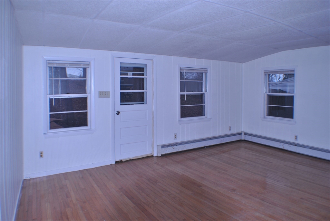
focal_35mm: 36
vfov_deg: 37.0
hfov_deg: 53.1
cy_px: 110
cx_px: 165
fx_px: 330
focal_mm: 24
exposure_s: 1/100
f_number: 4
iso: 100
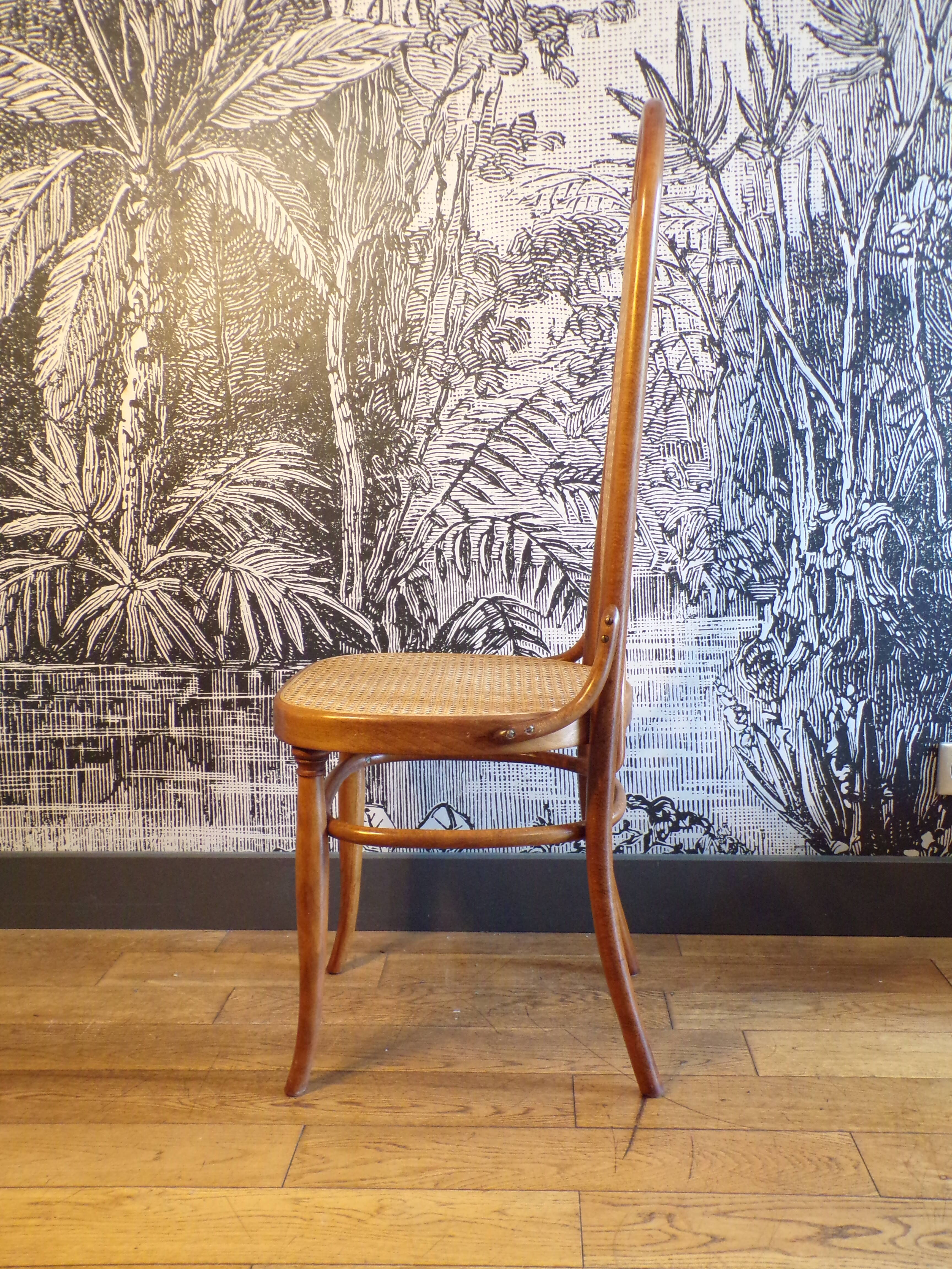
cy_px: 634
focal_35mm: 32
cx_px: 476
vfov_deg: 56.8
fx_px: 1173
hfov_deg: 44.2
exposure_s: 1/17
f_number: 3.2
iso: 381
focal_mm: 5.8
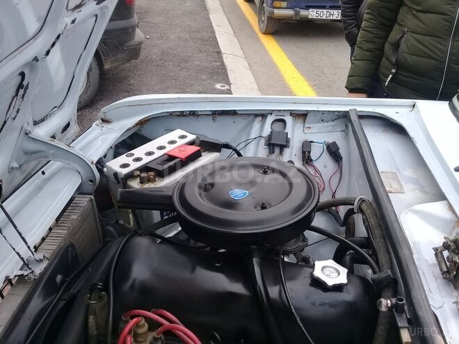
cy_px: 172
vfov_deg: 45.4
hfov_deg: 58.4
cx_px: 230
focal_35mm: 31
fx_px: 411
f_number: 2.2
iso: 50
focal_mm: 3.3
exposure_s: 1/131
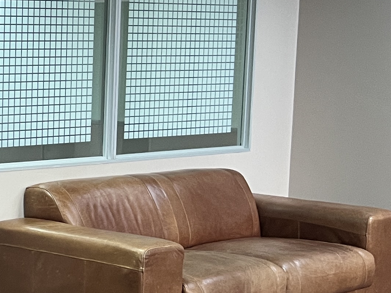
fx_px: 1107
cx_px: -315
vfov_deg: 15.1
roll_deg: +0.6
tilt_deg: -5.3
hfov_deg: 16.7
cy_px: 174
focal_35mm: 98
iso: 160
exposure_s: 1/50
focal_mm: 5.1
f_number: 1.6
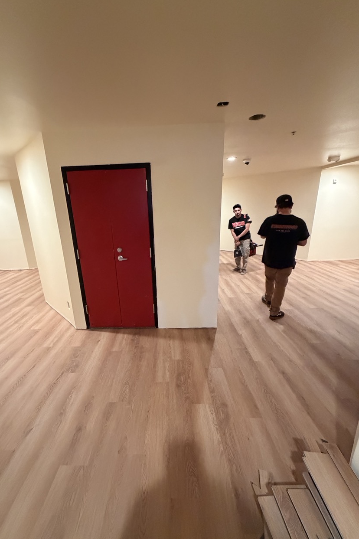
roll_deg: +2.5
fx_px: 224
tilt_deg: -16.9
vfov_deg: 100.4
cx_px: 162
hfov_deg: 77.1
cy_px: 276
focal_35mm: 15
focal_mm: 2.22
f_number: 2.2
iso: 1000
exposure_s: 1/60
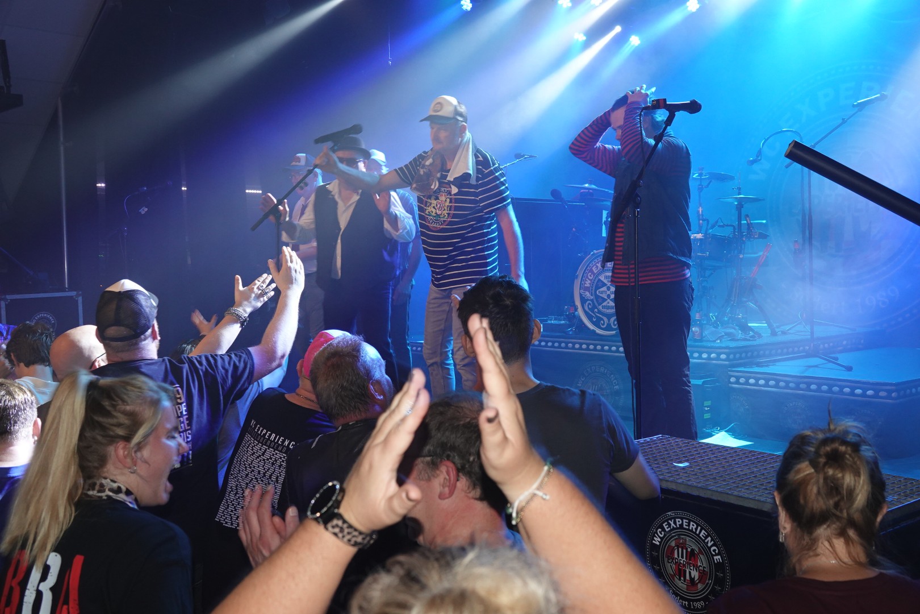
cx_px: 460
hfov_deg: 54.4
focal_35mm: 35
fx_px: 894
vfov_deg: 37.9
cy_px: 307
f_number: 3.2
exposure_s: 1/40
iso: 400
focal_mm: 12.96
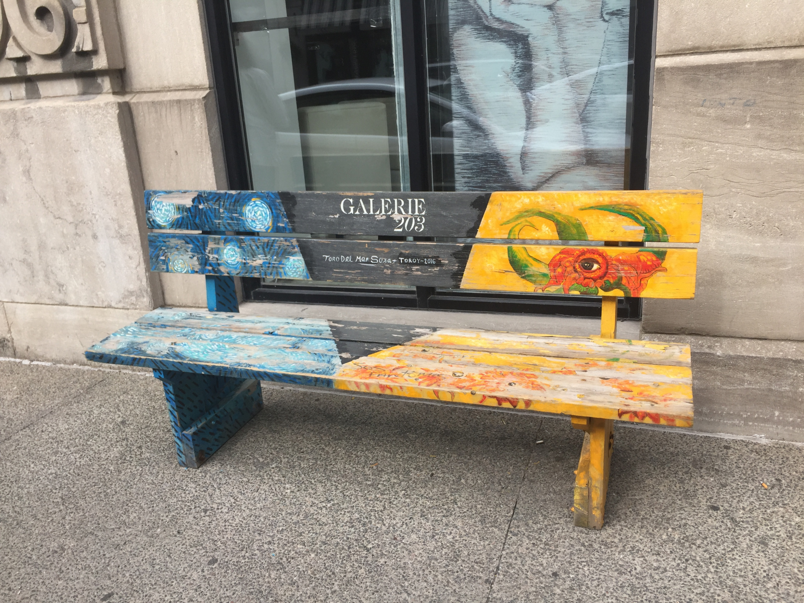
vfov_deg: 48.2
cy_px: 302
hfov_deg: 61.7
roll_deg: +3.6
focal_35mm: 29
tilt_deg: -17.0
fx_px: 674
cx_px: 402
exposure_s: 1/682
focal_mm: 4.15
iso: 32
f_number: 2.2
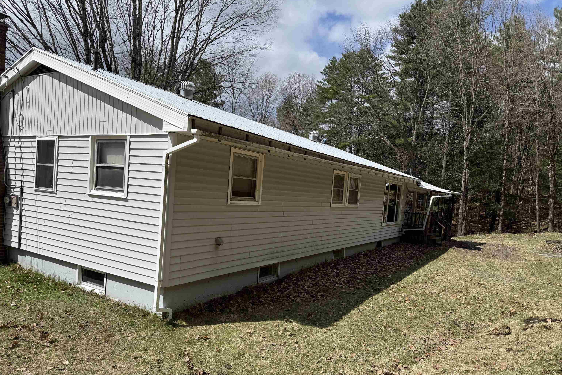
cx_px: 281
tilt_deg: -3.1
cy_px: 209
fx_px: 390
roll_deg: -4.5
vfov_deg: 51.2
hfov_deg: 71.5
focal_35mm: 25
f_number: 1.78
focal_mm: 6.76
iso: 80
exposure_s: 1/6711
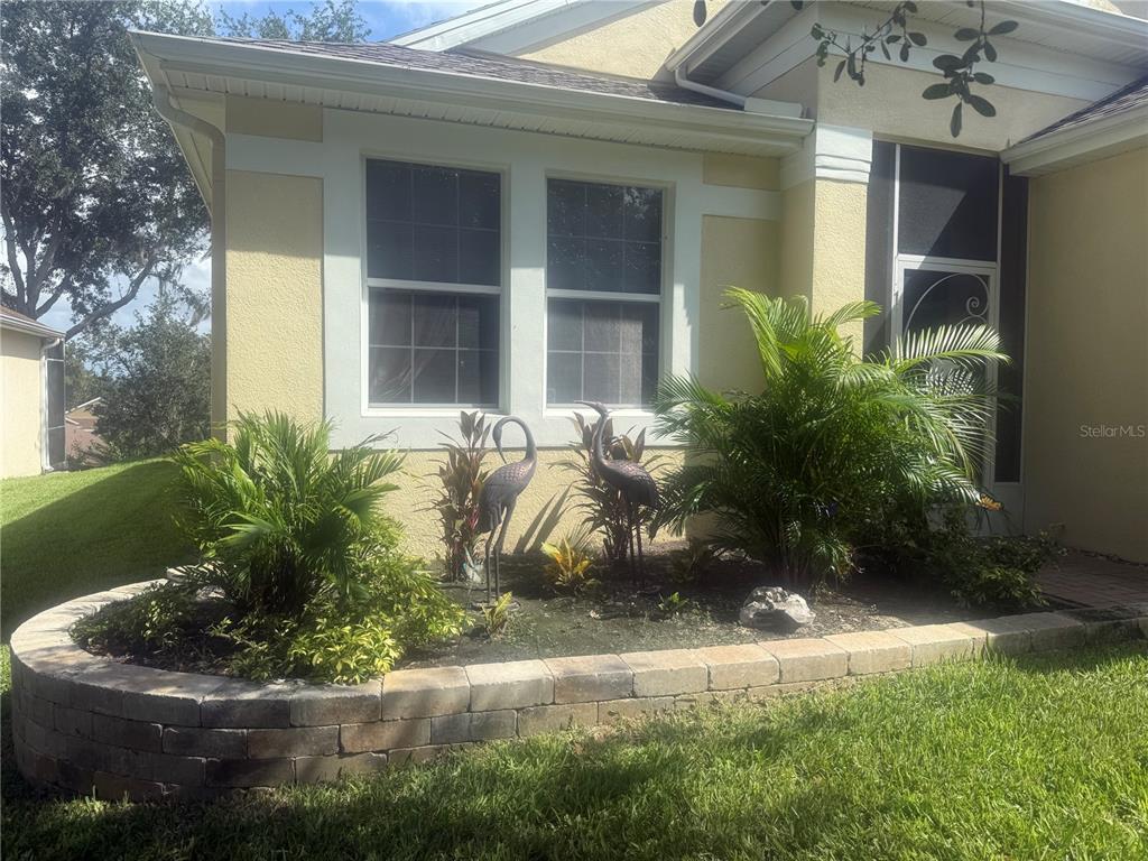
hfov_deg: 71.6
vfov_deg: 56.8
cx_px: 574
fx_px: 796
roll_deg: -0.5
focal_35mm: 24
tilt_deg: -1.3
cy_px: 430
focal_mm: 6.76
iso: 80
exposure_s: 1/3145
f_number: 1.78
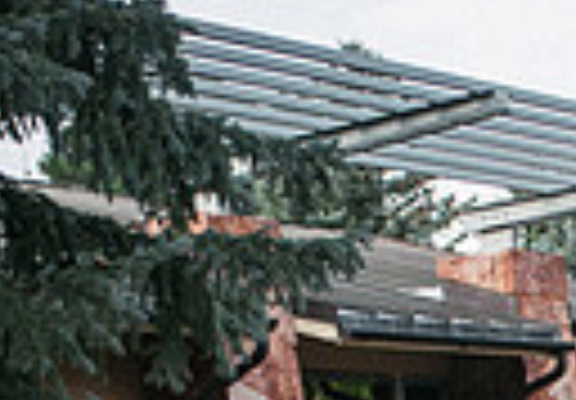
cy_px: 697
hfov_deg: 13.3
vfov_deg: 9.5
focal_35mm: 142
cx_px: 900
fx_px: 2302
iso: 400
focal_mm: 28
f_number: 2.8
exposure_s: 1/2500
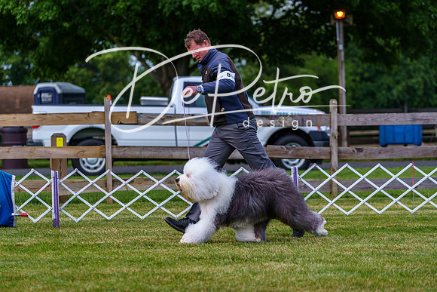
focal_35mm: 154
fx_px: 1870
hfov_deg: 13.3
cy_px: 146
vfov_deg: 8.9
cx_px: 218
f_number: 4
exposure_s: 1/500
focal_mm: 154
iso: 160
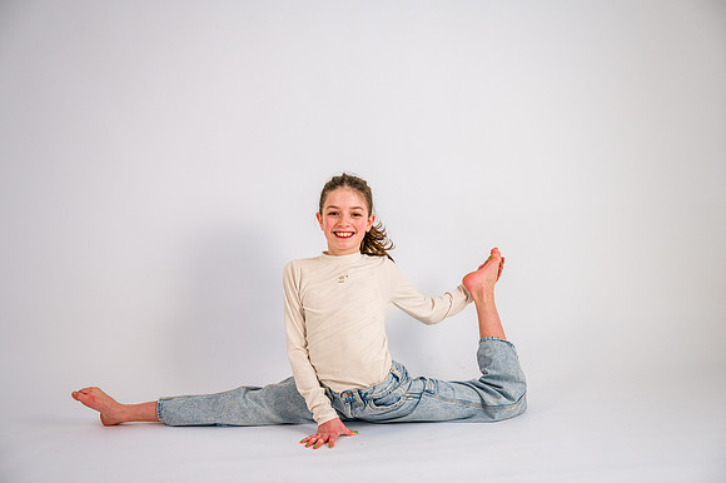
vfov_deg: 29.2
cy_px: 242
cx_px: 363
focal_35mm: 46
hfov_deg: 42.8
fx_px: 927
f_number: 3.5
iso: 1000
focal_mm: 46
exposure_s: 1/160
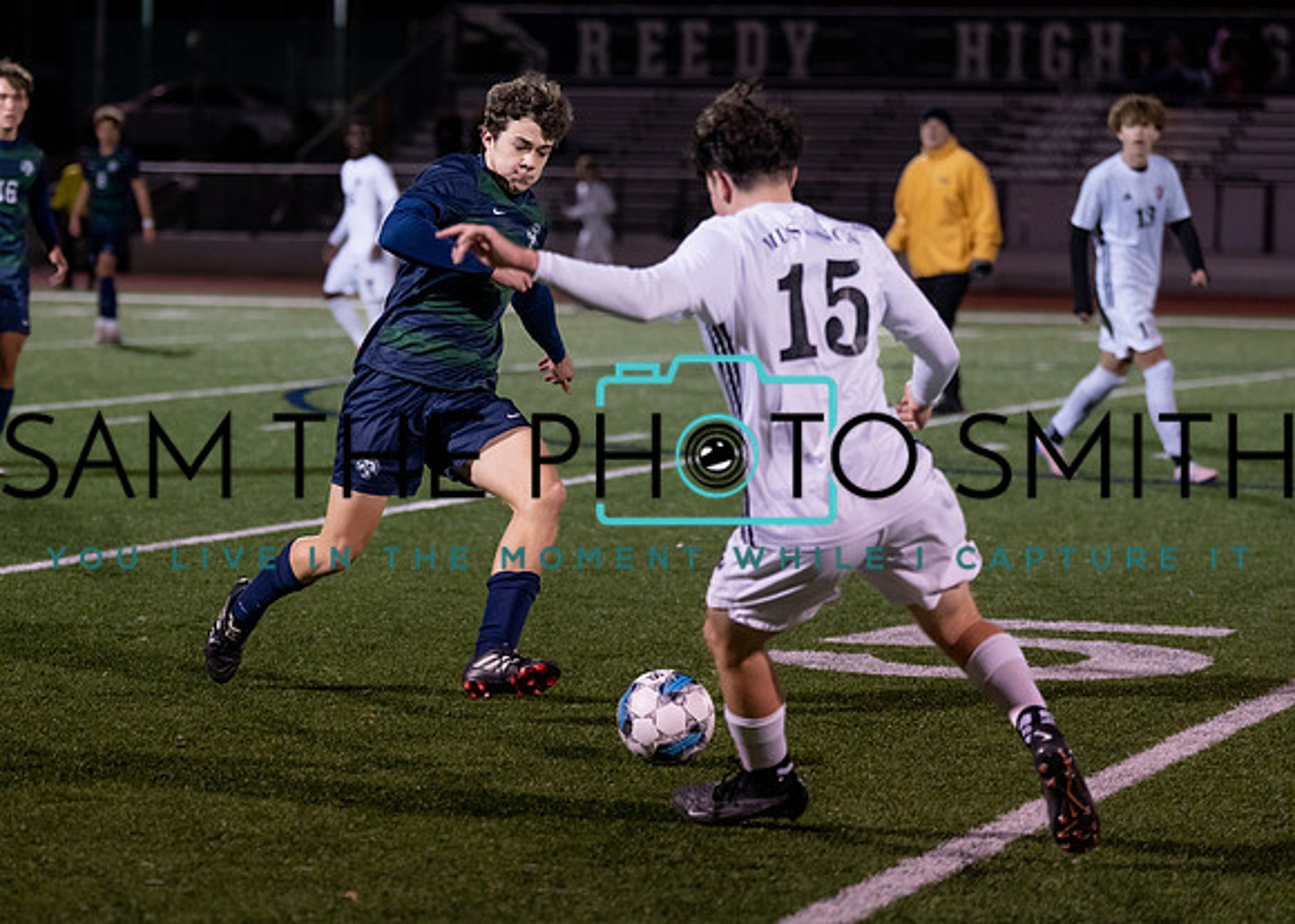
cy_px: 492
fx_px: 5231
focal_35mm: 142
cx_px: 512
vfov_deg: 10.1
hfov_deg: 14.1
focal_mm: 108
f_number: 2.8
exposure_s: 1/1000
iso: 2500
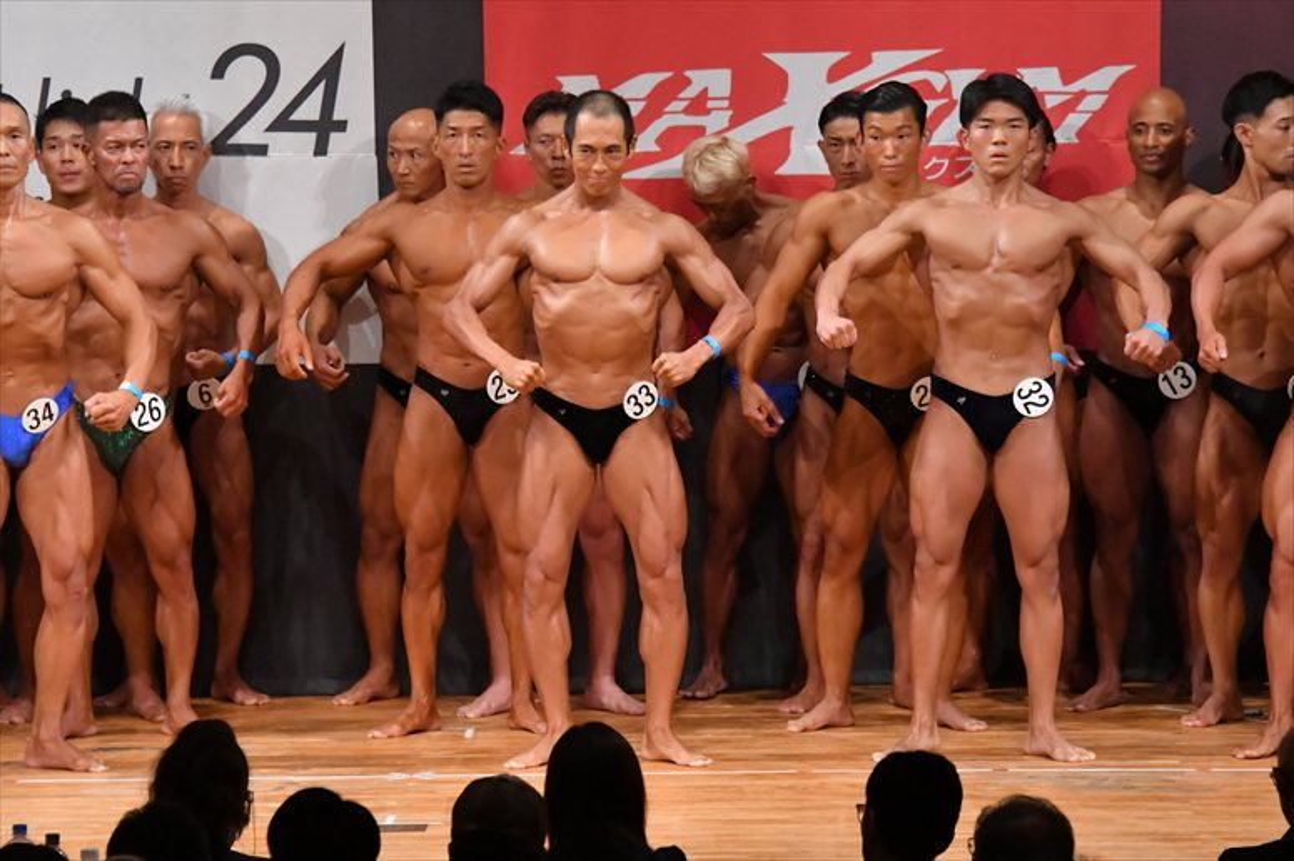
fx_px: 9161
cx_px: 647
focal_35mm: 255
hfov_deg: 8.1
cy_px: 430
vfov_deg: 5.4
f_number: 5.6
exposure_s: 1/400
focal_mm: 170
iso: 9000
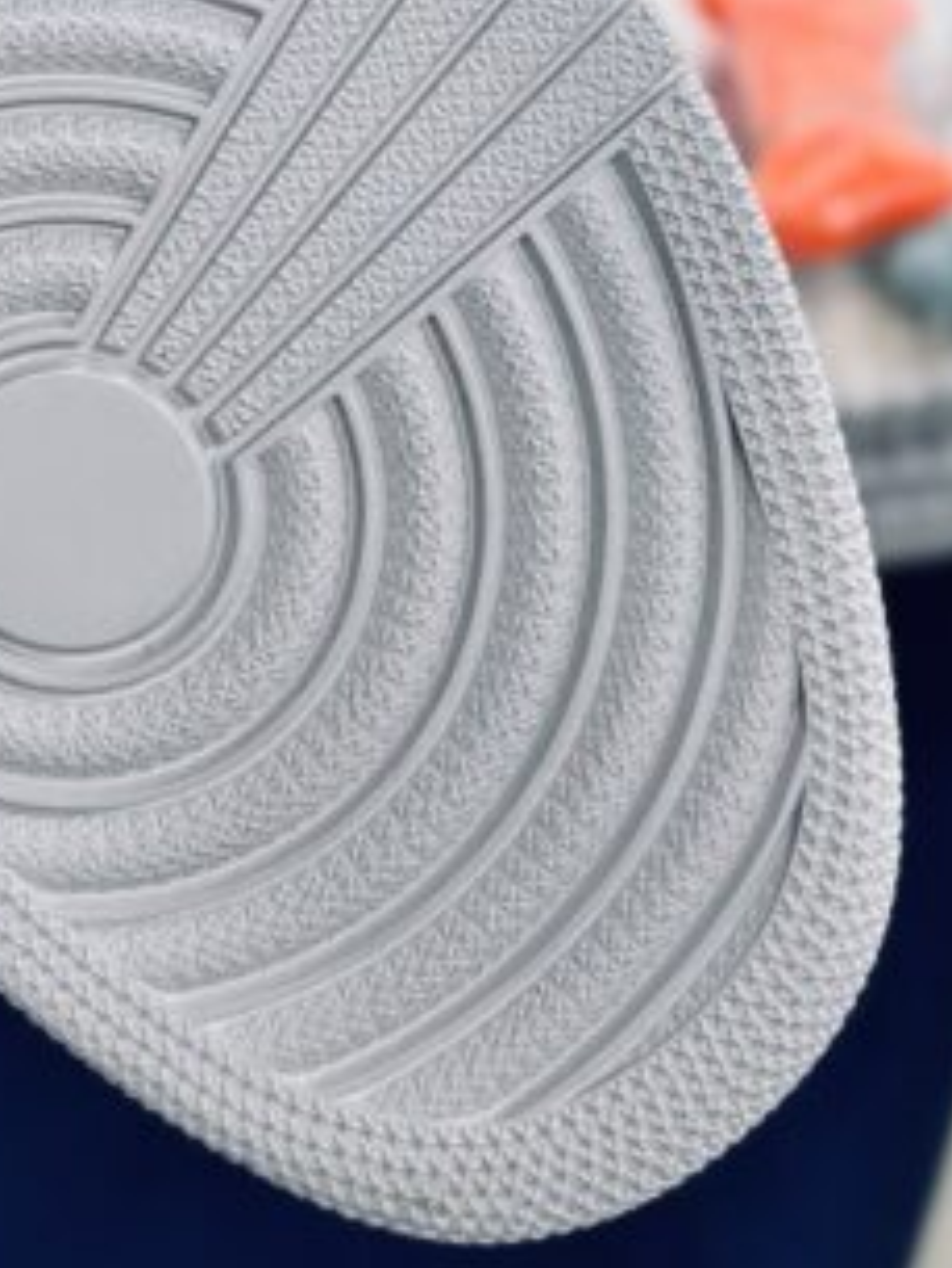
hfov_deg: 10.0
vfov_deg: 13.2
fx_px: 5387
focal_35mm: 147
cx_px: -137
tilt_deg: -51.8
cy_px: -10
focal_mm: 6.86
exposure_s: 1/106
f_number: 1.78
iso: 64
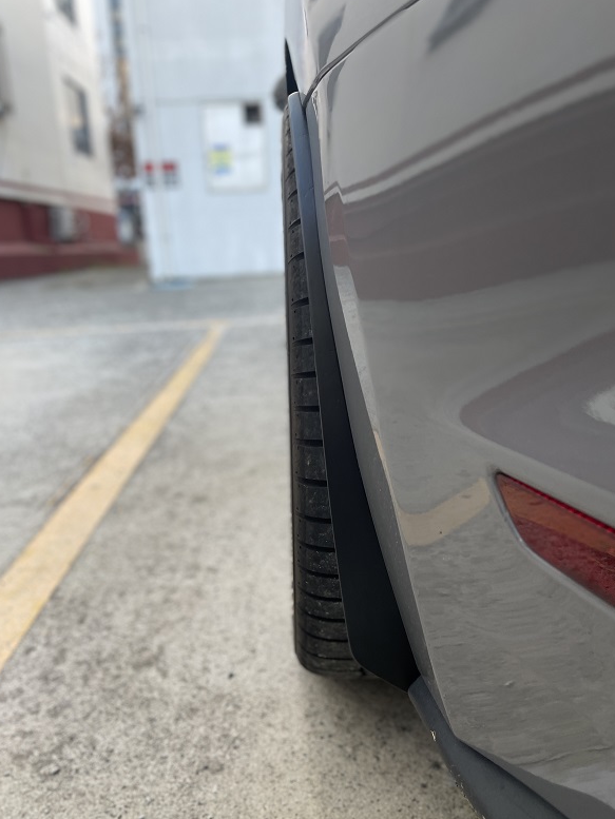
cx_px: 306
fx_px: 639
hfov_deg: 51.4
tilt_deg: -16.1
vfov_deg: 65.3
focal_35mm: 27
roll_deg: +2.7
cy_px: 420
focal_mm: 4.2
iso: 50
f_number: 1.6
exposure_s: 1/121
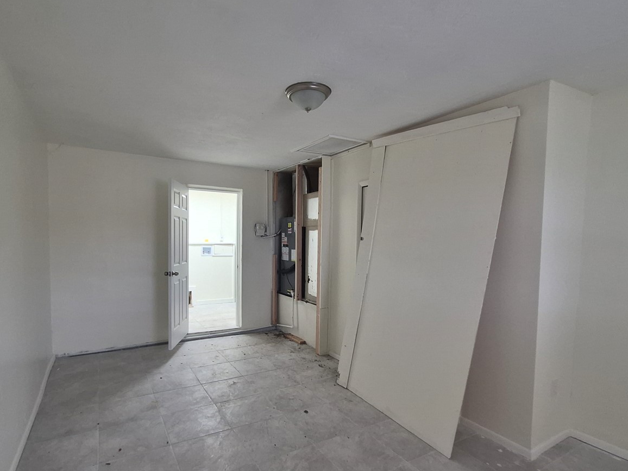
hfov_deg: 87.5
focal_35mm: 18
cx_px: 286
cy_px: 259
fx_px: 327
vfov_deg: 71.4
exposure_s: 1/60
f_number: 2.2
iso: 250
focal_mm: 1.74
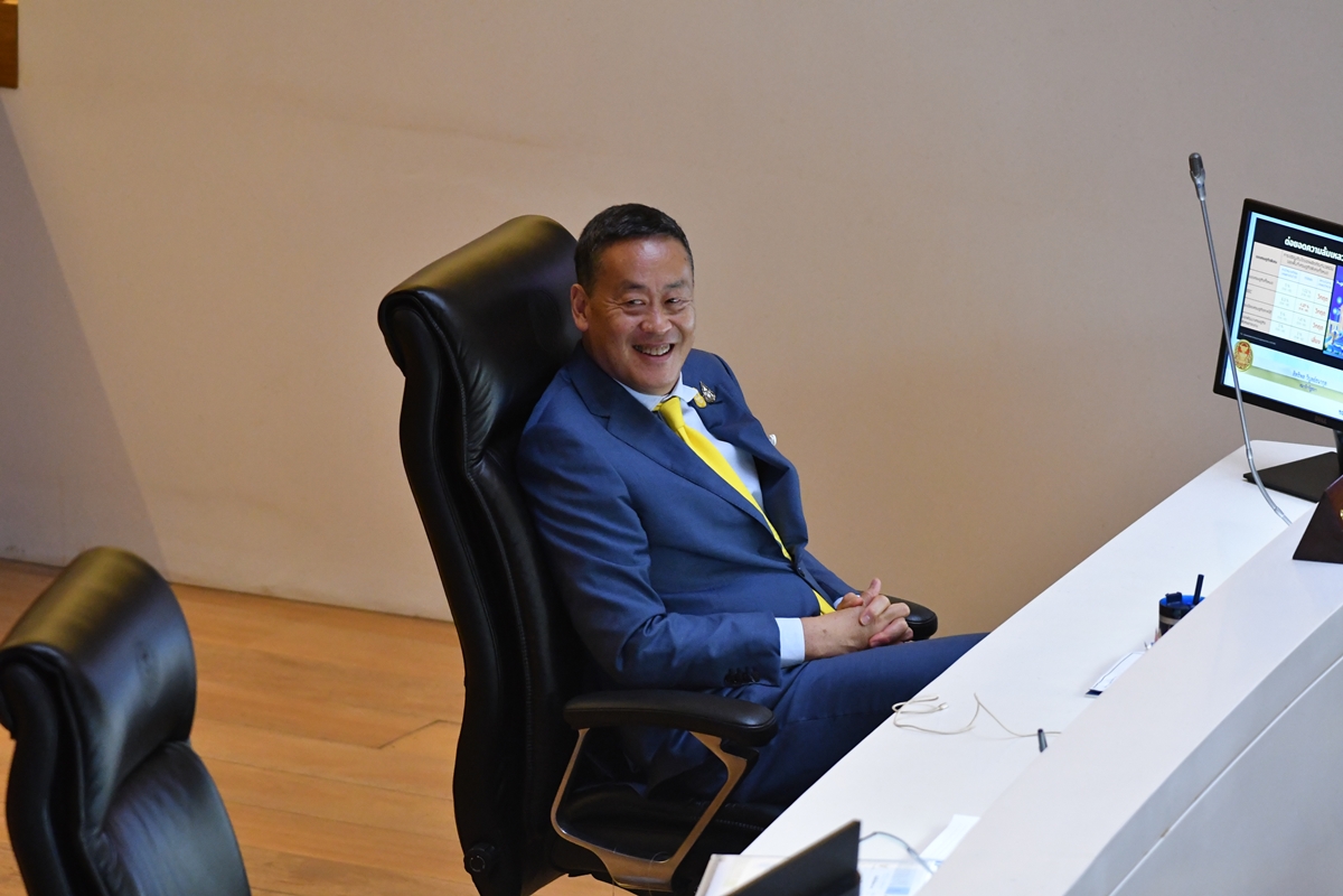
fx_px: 16786
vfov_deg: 3.1
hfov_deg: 4.6
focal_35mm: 450
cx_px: 672
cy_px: 448
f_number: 4
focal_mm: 300
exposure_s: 1/250
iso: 5000
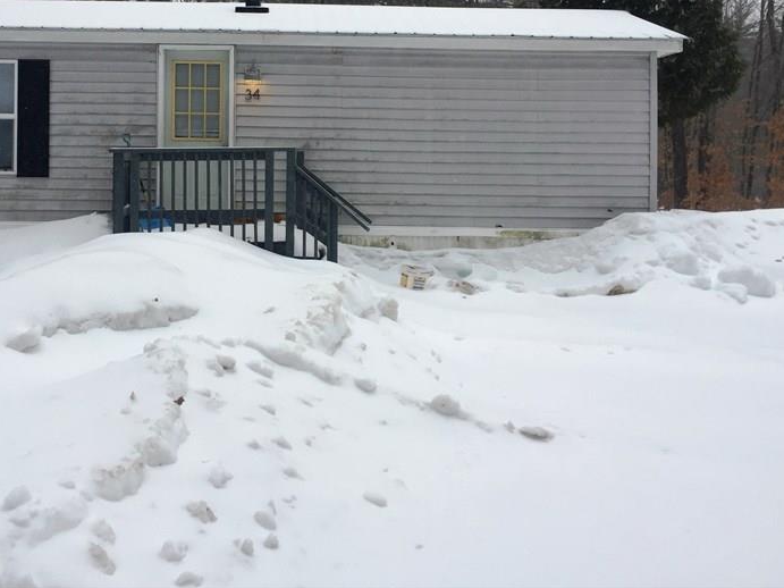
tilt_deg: -1.3
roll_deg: -2.4
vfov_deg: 33.0
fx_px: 974
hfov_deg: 43.6
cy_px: 154
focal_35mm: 43
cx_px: 306
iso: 32
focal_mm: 4.15
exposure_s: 1/373
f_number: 2.2
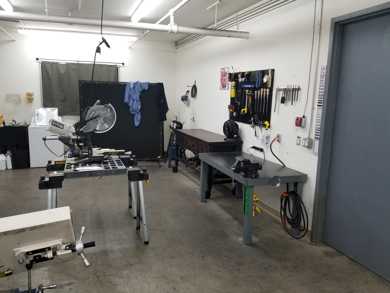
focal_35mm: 26
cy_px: 146
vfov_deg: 53.1
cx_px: 195
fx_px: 293
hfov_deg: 67.3
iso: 125
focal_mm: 4.25
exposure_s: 1/60
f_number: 1.7
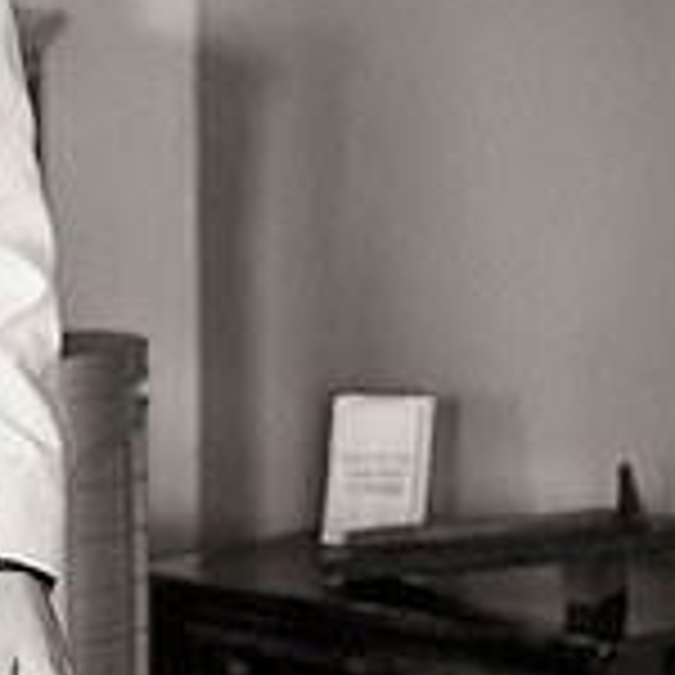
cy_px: -211
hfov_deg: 9.5
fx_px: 3971
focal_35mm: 180
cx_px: -237
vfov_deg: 9.5
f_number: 1.8
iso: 1000
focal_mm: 50
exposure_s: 1/200
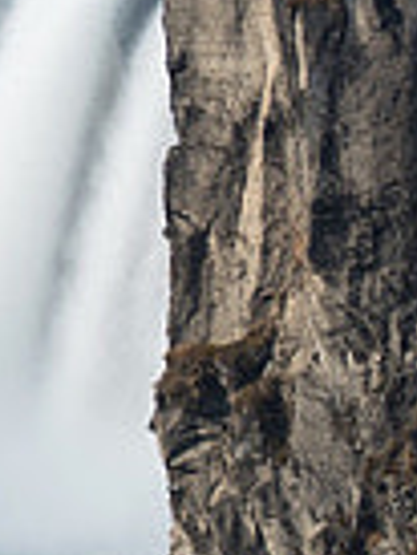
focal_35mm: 394
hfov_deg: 3.5
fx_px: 6319
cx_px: -1599
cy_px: 217
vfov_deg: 5.0
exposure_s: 1/640
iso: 100
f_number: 4
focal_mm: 35
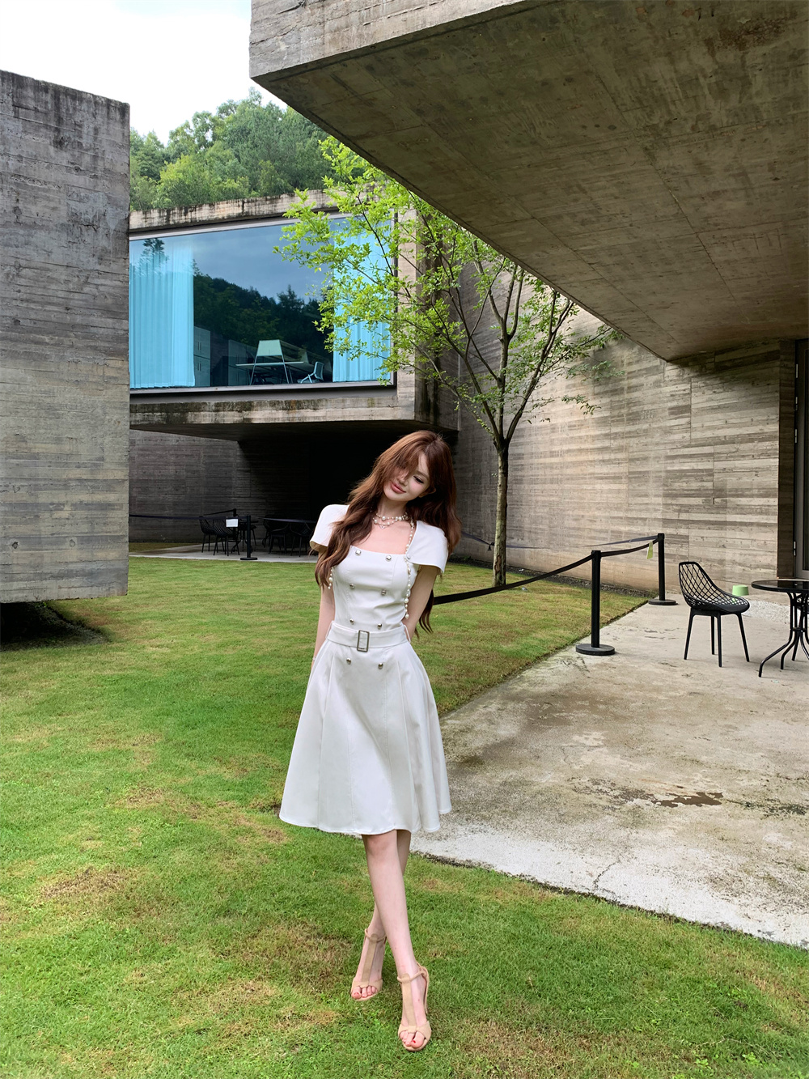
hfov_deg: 53.1
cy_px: 540
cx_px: 404
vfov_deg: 67.3
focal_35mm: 26
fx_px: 810
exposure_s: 1/122
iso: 32
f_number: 1.8
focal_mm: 4.25
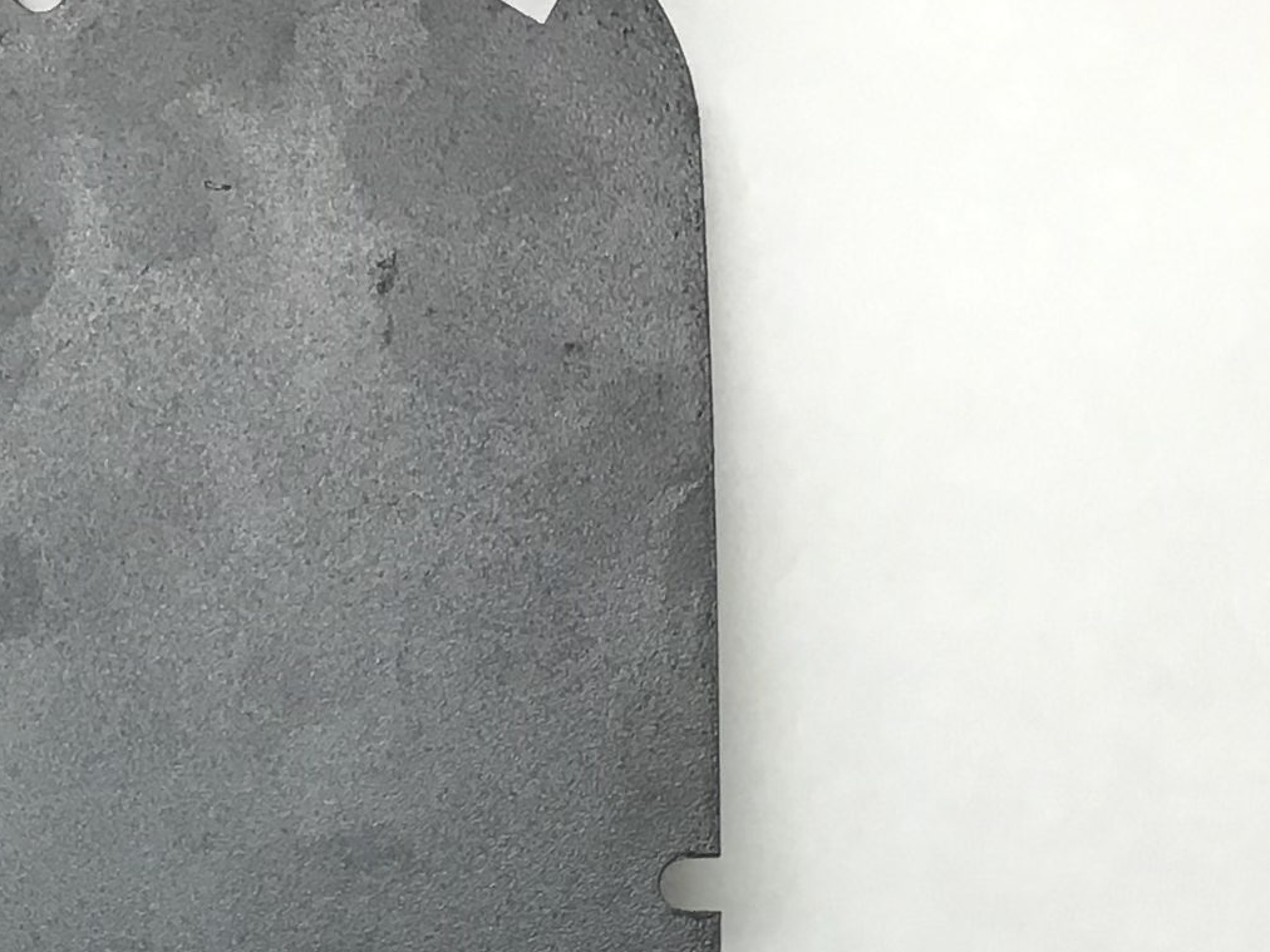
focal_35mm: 100
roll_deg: +1.5
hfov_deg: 19.1
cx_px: 3
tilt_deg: -32.0
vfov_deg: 14.1
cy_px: 1282
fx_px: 3669
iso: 64
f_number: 2.4
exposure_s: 1/30
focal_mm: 3.3
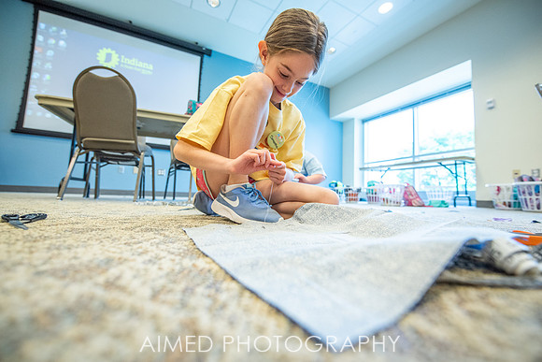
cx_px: 267
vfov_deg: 75.9
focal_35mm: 15
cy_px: 181
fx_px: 232
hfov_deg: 98.9
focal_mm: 15
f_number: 2.8
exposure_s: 1/400
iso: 1250
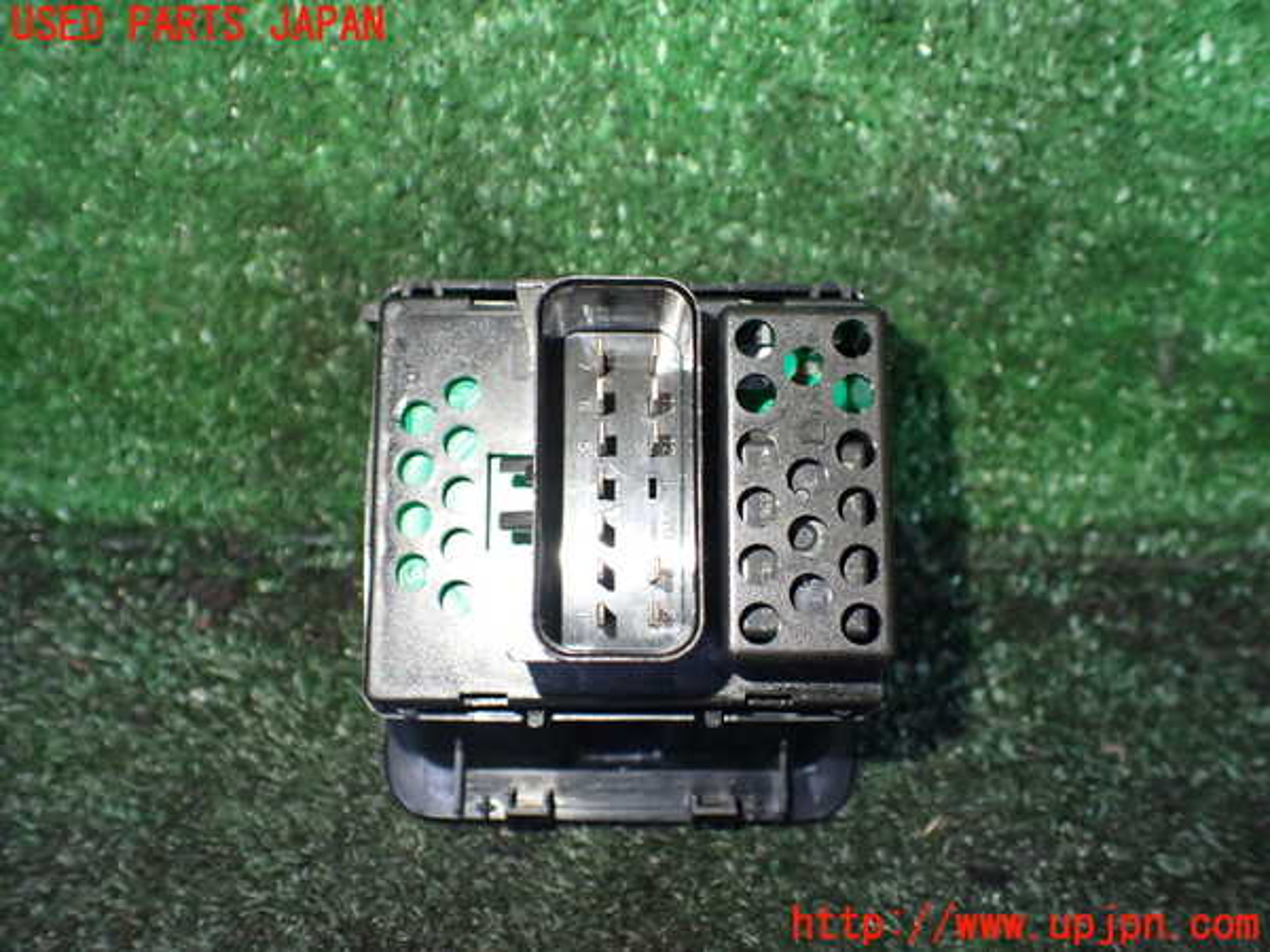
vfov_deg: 46.8
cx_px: 635
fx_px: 1101
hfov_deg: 60.0
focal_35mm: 30
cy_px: 476
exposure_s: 1/40
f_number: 2.3
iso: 800
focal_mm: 5.4
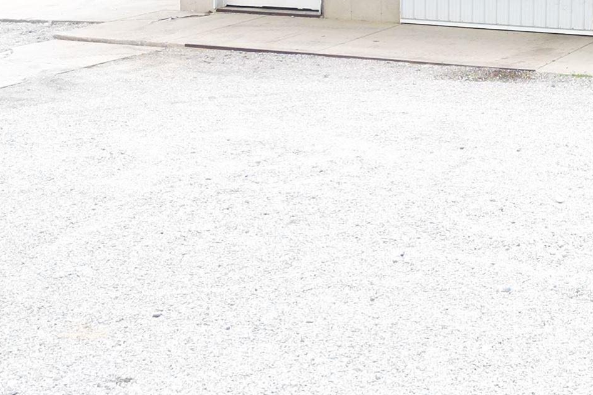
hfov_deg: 23.7
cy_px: -130
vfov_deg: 15.9
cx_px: 628
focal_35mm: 81
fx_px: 1334
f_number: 1.7
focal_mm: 6.72
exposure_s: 1/725
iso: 100
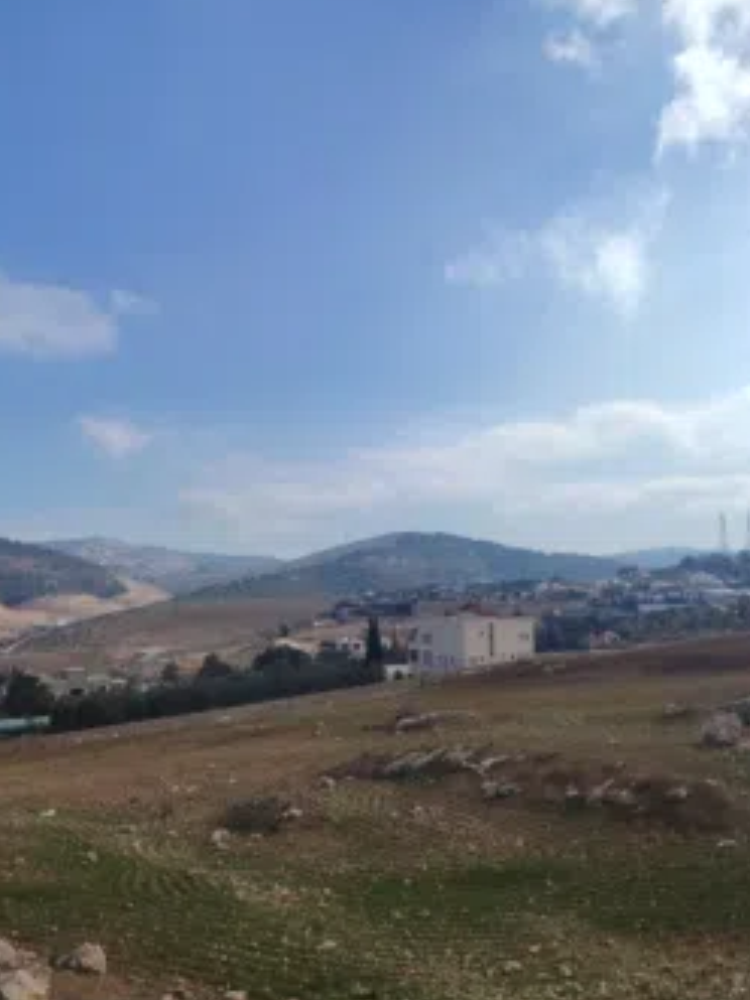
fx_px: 838
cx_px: 318
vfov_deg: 61.7
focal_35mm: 29
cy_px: 508
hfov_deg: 48.0
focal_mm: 5.25
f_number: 1.75
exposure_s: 1/1517
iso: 101
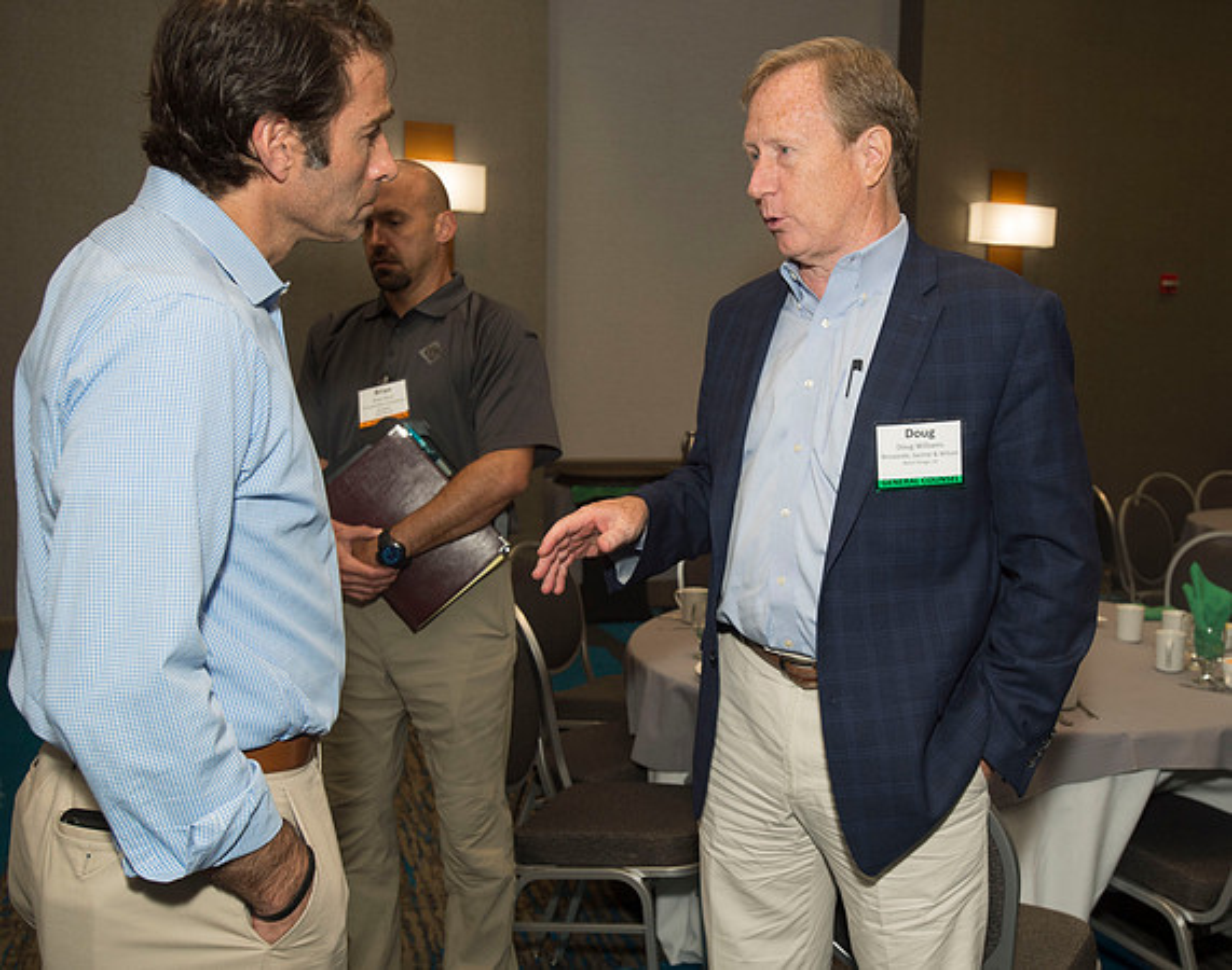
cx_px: 750
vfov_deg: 39.9
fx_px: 1337
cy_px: 501
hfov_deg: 49.1
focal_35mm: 37
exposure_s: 1/250
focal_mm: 32
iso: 1250
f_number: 5.6
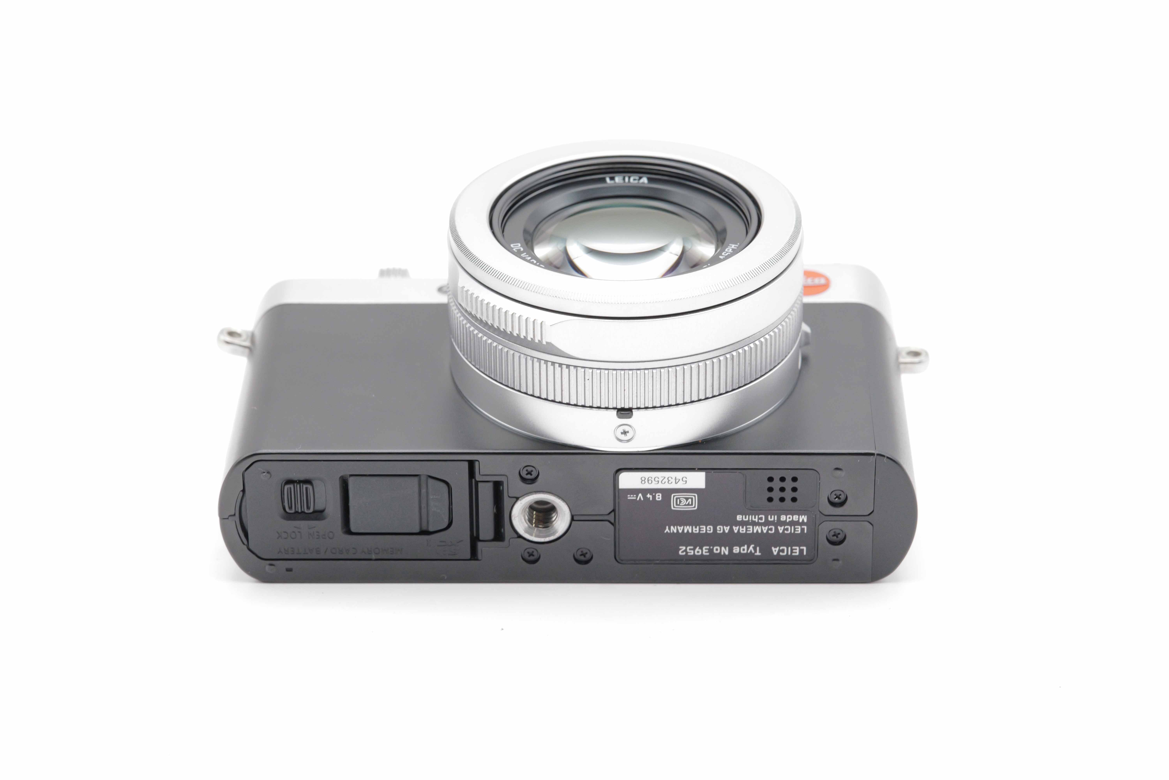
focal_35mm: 90
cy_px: 390
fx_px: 2922
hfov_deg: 22.6
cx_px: 584
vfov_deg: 15.2
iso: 3200
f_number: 13
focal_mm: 90
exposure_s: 1/100
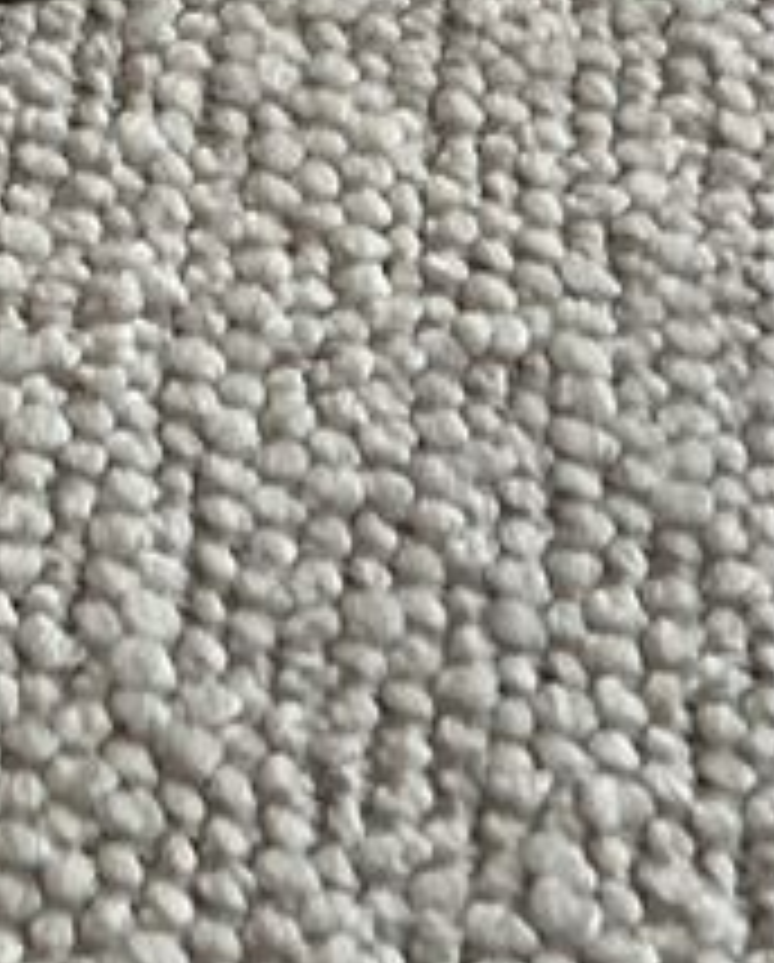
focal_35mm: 132
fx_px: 3769
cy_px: -104
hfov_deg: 11.6
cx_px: -4
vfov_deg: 14.2
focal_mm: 3
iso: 64
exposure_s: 1/60
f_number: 1.8
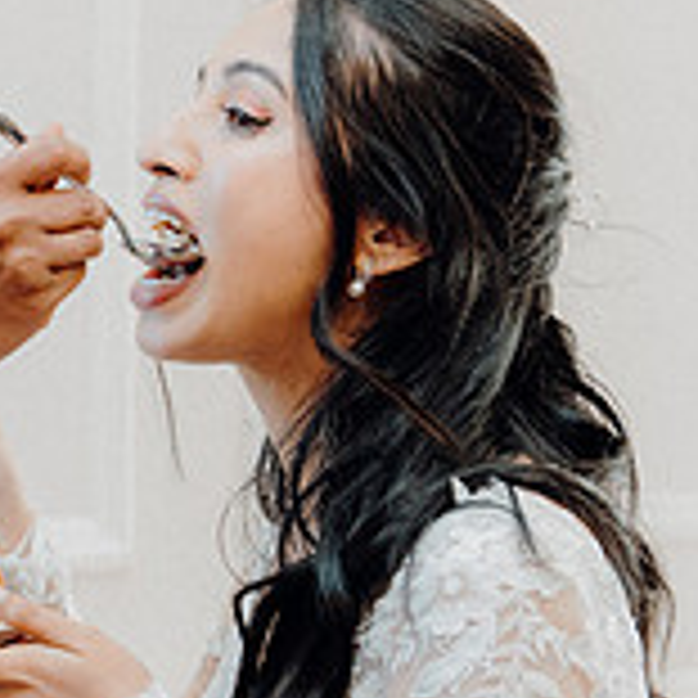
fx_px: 2897
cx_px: -144
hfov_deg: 13.4
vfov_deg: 13.7
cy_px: 525
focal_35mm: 127
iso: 1000
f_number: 3.5
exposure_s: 1/200
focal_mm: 40
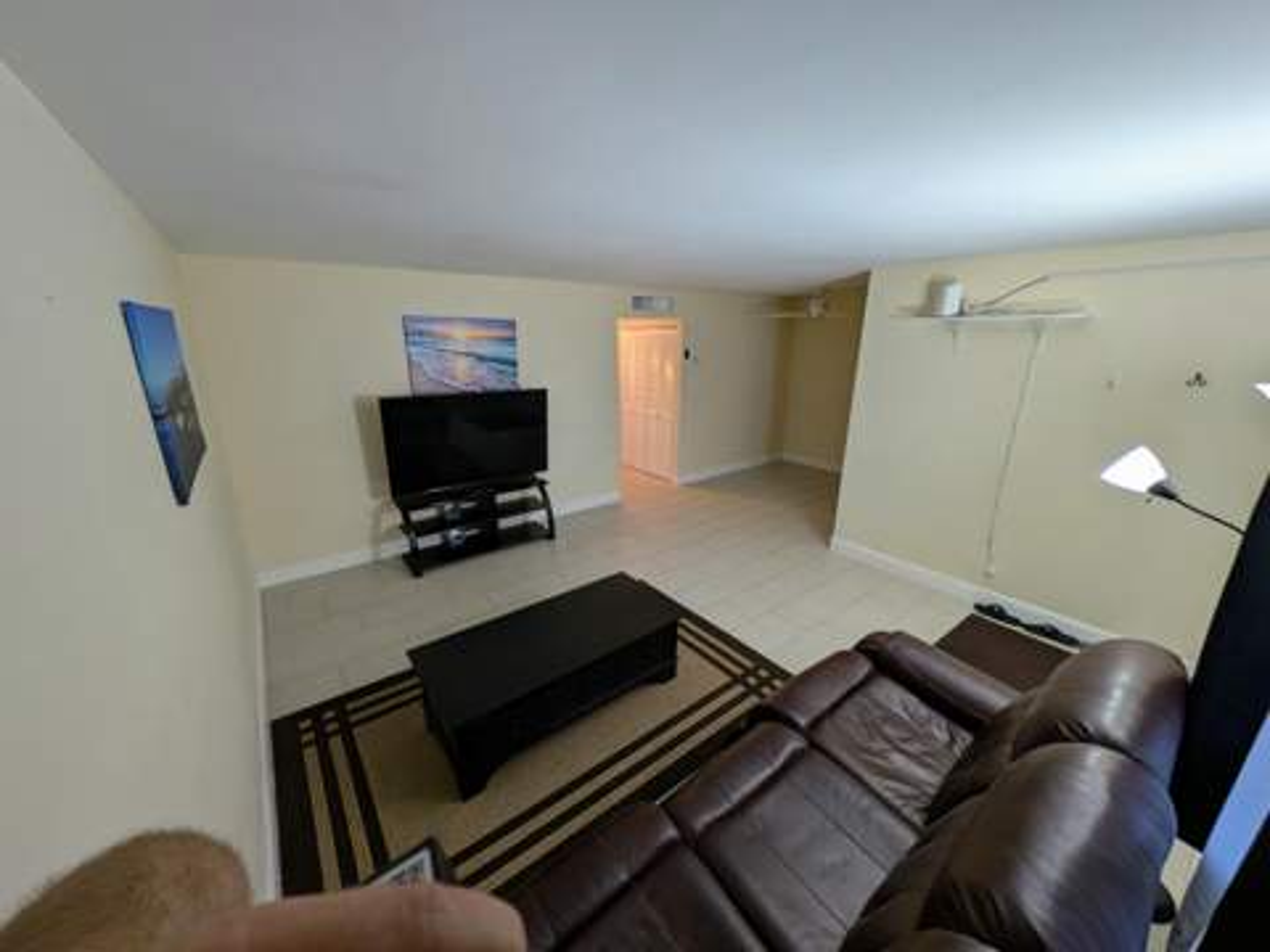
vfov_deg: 94.5
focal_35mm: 12
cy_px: 476
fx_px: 440
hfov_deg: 110.5
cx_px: 635
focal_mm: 2.23
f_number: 1.95
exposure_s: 1/24
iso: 46
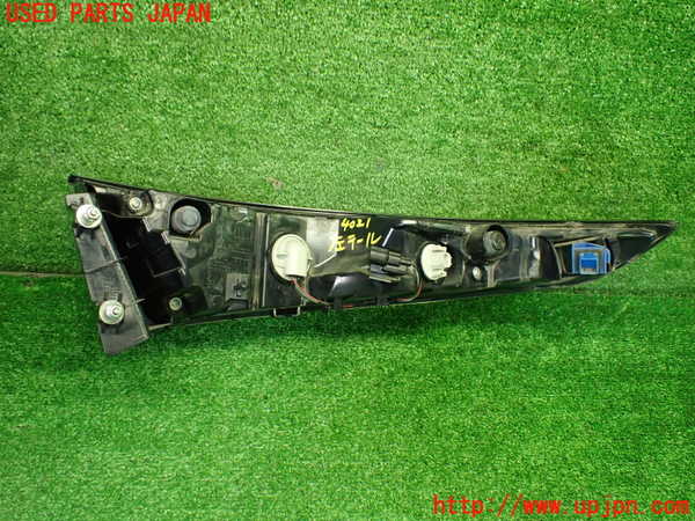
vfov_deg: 46.8
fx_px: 602
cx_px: 348
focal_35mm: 30
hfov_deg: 60.0
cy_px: 260
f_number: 2.3
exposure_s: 1/125
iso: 800
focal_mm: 5.4
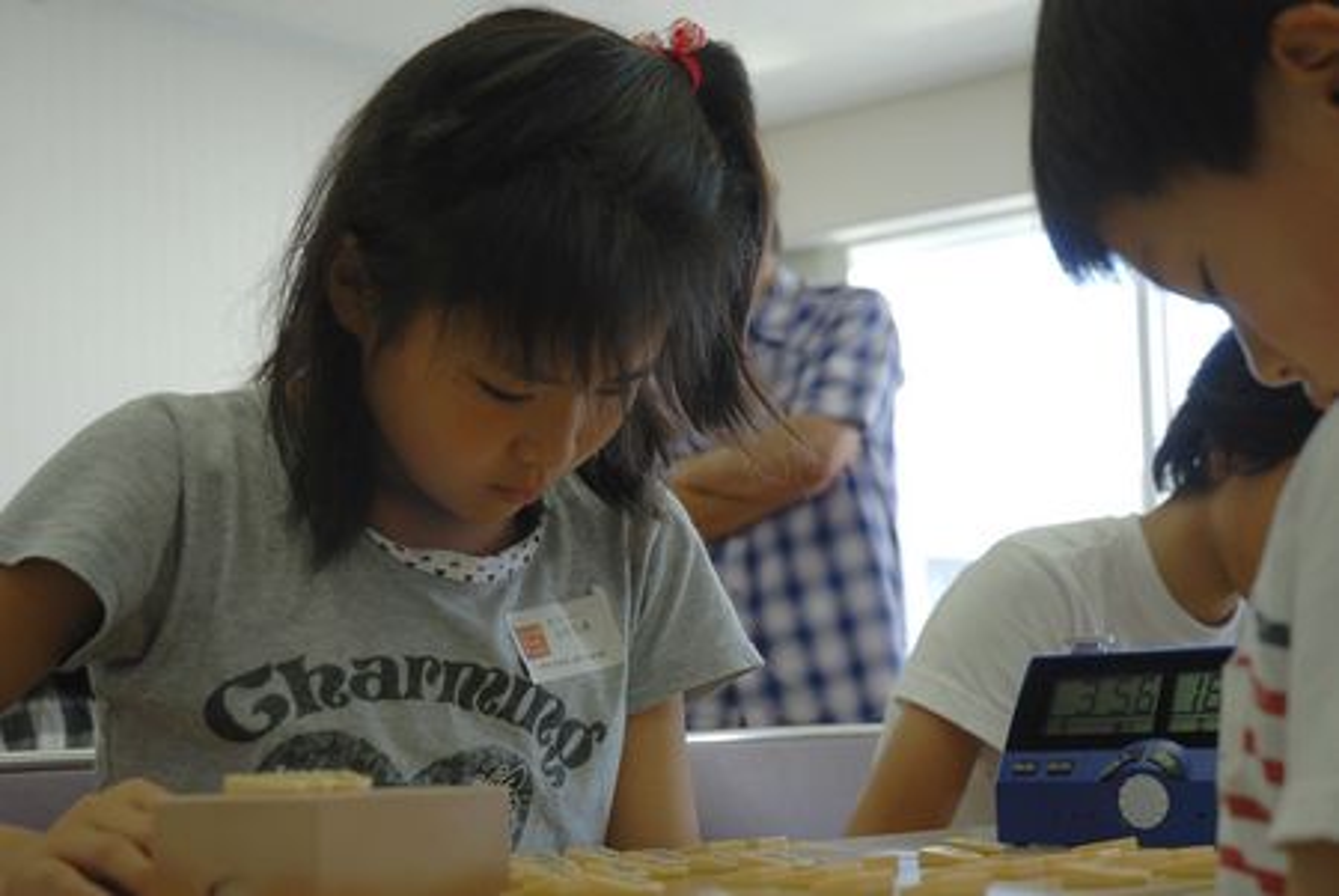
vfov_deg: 19.8
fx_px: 2569
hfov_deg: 29.2
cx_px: 670
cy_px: 448
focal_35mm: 69
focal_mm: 46
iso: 200
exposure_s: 1/80
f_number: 4.5
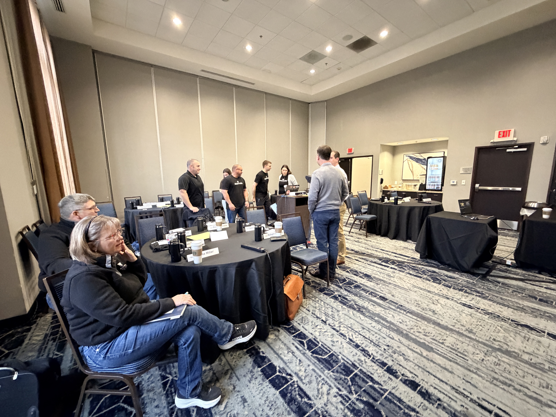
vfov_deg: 85.7
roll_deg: +1.7
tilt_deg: -8.8
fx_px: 225
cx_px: 278
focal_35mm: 14
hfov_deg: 102.1
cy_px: 208
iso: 800
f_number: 2.2
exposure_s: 1/40
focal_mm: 2.22
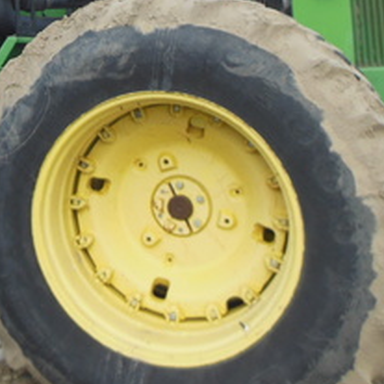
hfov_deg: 28.5
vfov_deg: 28.1
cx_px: 41
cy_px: 15
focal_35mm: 58
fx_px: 728
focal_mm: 4.5
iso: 125
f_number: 3.2
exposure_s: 1/320
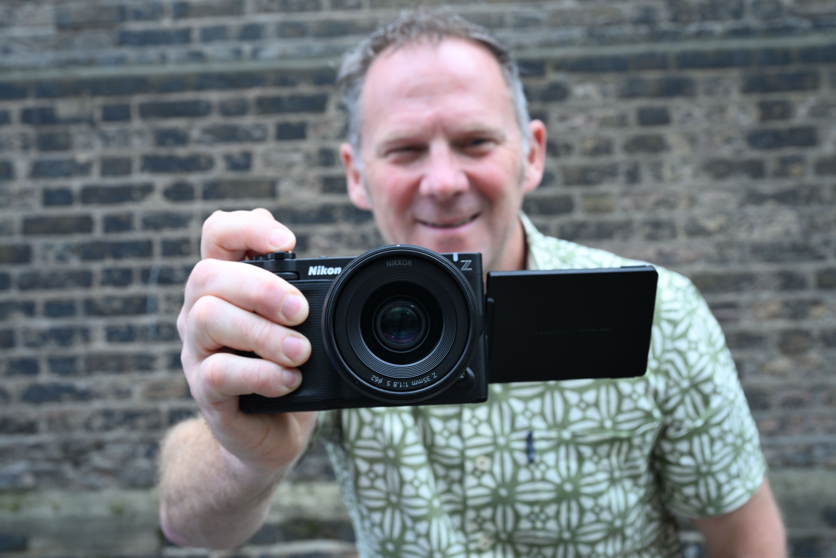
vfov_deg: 29.2
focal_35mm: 46
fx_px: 1068
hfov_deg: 42.7
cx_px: 418
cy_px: 279
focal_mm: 46
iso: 200
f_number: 9
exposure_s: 1/50
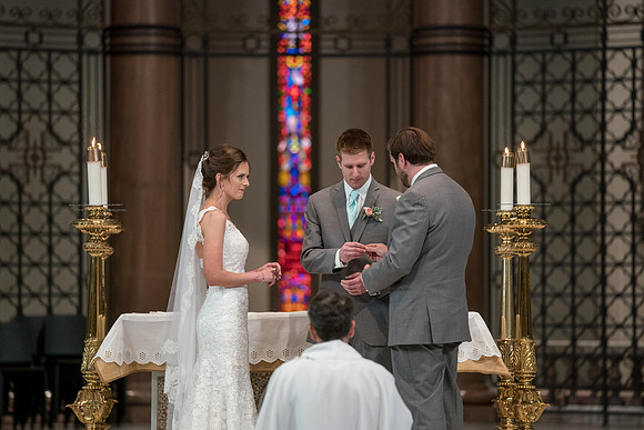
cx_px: 328
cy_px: 195
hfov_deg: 9.3
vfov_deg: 6.2
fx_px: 3942
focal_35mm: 220
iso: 2000
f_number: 2.8
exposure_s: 1/200
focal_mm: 200
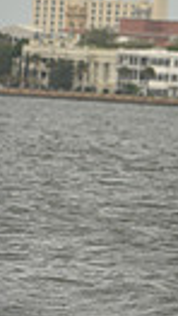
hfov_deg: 1.1
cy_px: 158
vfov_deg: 1.9
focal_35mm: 1113
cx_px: 678
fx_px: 9309
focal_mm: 240
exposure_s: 1/1250
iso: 320
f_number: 8
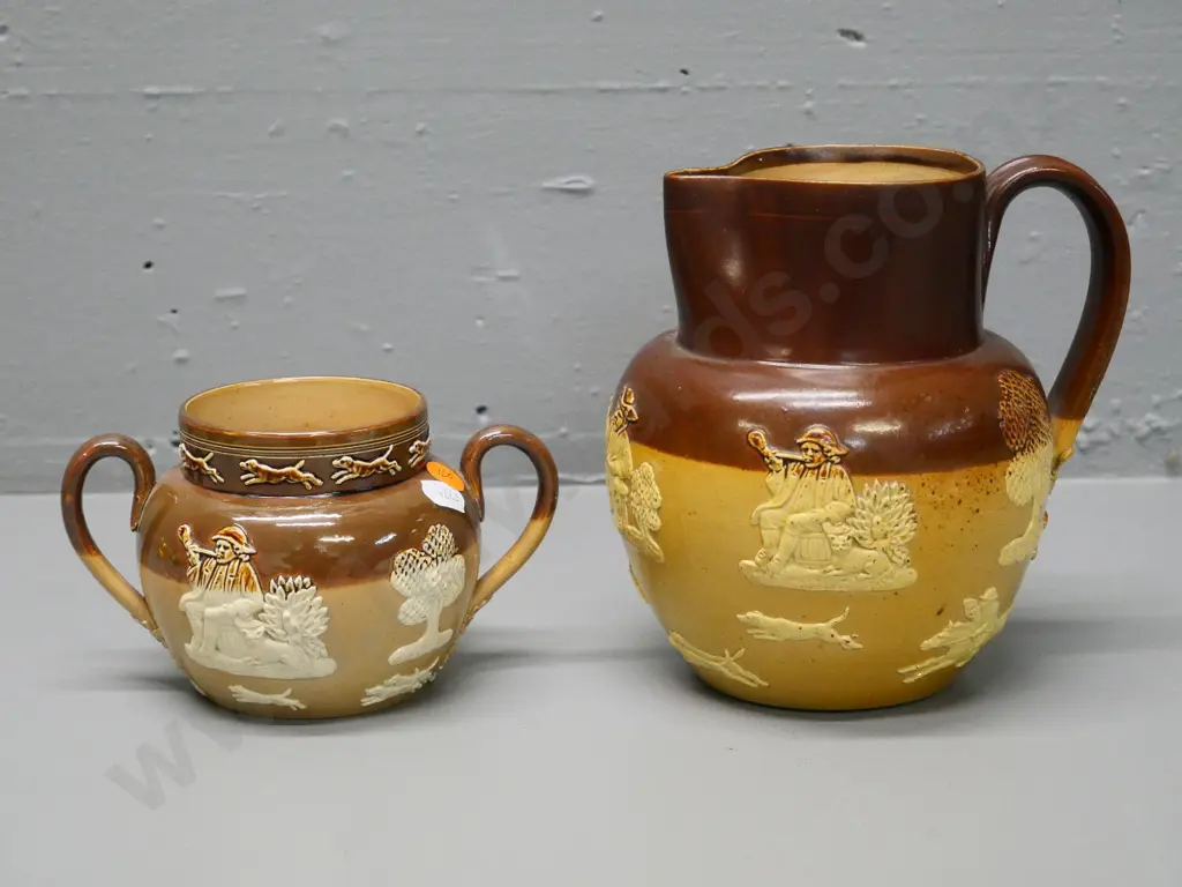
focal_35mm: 72
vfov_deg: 20.4
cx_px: 591
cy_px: 444
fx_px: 2459
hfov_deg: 27.0
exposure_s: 1/125
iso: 3200
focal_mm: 36
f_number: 5.3
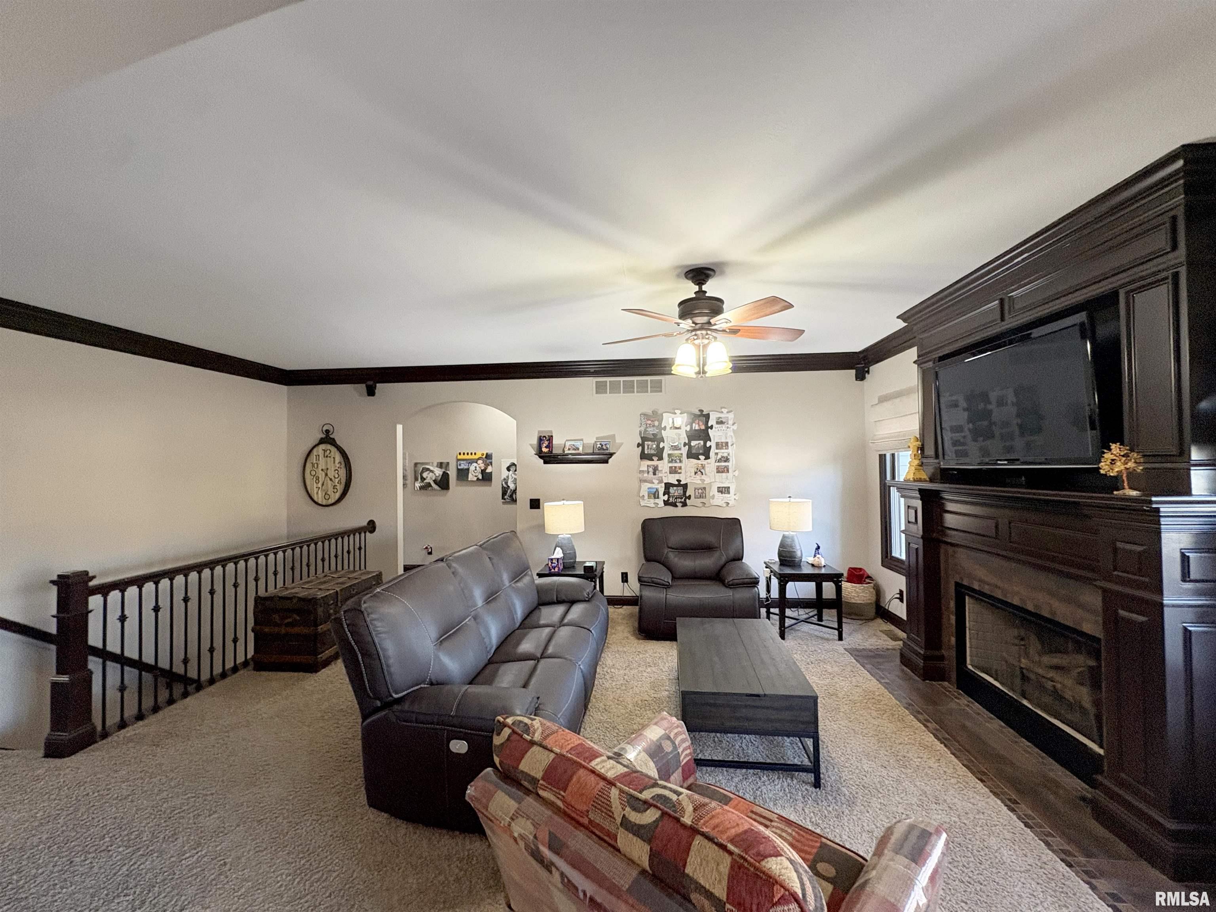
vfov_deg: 85.7
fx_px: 492
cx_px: 608
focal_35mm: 14
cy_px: 456
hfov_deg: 102.1
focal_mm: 2.22
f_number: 2.2
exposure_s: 1/60
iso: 320
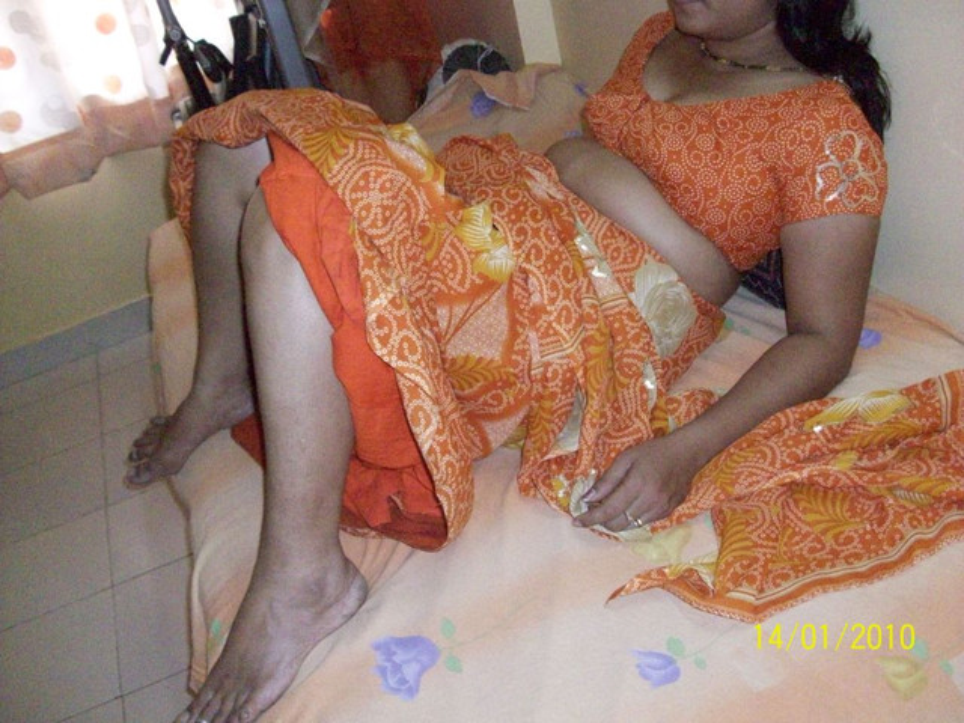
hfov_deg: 54.0
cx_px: 482
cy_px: 362
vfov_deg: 41.8
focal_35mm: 34
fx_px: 947
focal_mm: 5.7
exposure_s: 1/128
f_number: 2.8
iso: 800
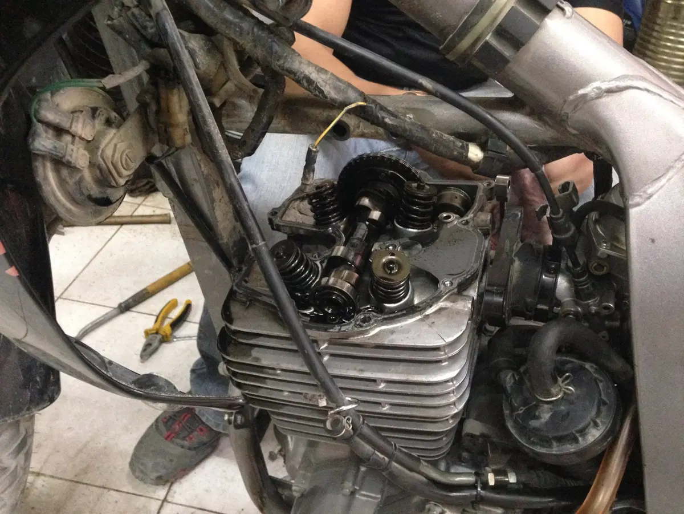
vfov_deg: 43.0
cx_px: 342
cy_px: 257
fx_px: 652
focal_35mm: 33
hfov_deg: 55.3
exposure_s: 1/15
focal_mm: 4.12
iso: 500
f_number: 2.4
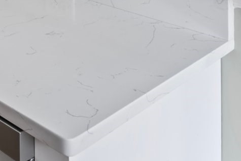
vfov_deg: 15.8
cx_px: -45
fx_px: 462
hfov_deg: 26.2
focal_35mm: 69
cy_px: -156
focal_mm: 16
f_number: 8
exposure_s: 1/4
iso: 400
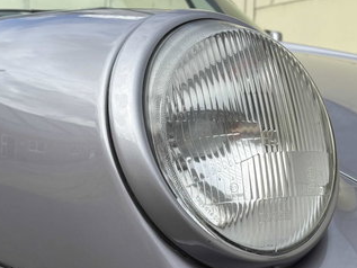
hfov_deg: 30.6
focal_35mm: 63
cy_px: 186
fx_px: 650
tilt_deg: -4.9
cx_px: 128
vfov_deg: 23.2
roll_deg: -0.9
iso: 50
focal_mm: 5.96
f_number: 1.6
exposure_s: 1/2865
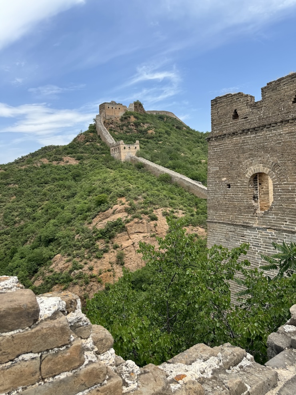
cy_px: 198
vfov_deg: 71.6
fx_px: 274
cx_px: 148
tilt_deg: -2.3
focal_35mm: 24
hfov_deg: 56.8
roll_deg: +2.6
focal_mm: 6.76
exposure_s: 1/2710
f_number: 1.78
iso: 80
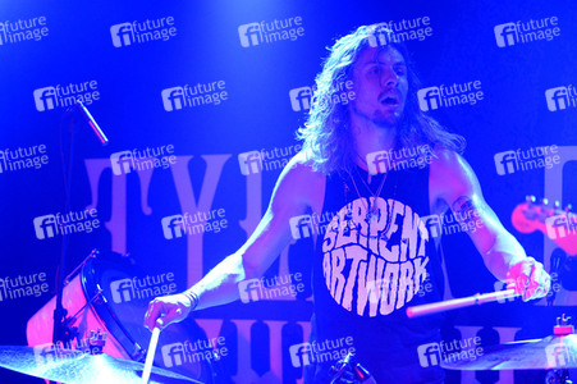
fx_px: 1377
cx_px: 288
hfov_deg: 23.7
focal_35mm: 86
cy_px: 192
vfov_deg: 15.9
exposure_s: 1/160
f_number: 4
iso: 6400
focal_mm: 86
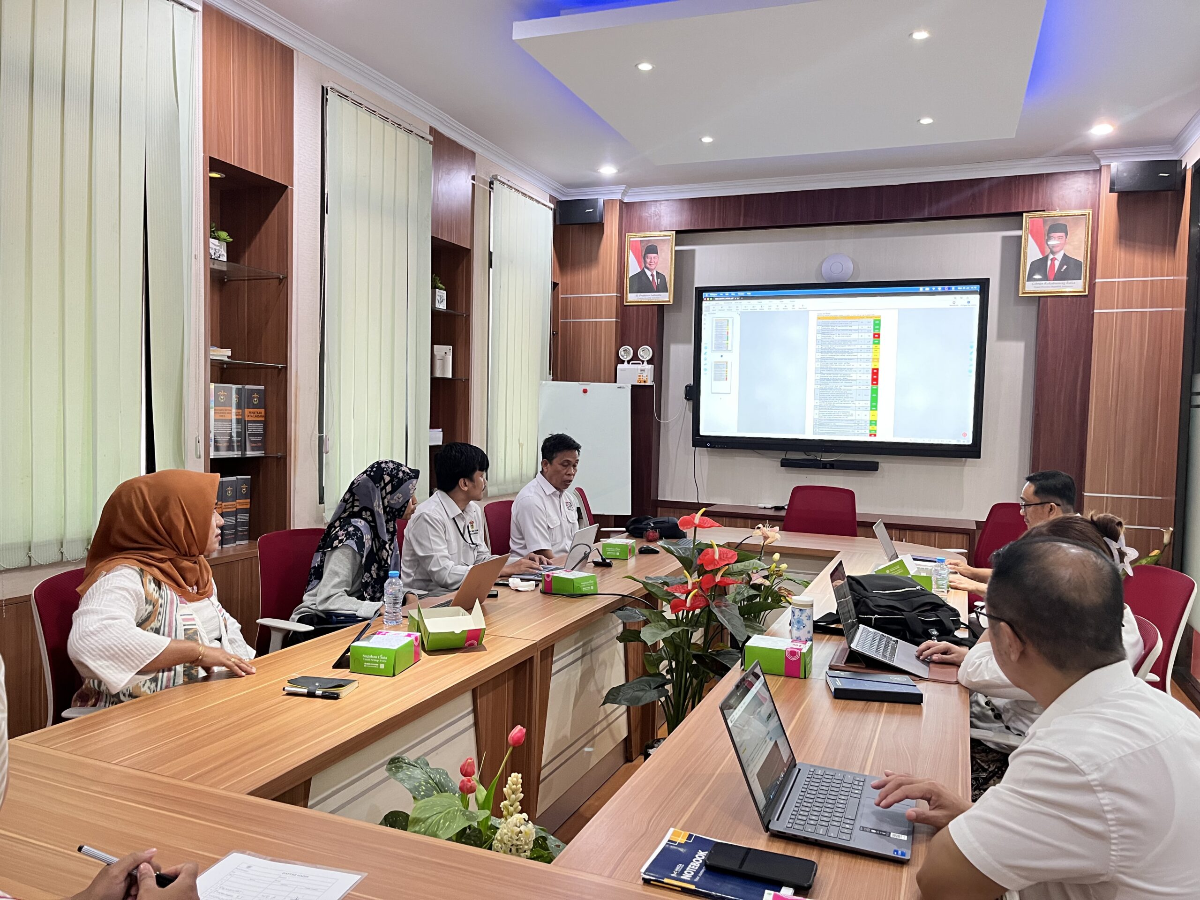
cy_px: 450
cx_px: 600
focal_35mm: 26
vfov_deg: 53.1
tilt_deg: -3.1
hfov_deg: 67.3
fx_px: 901
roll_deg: -1.8
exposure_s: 1/60
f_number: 1.6
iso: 320
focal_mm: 5.1
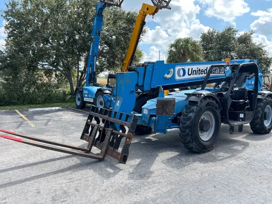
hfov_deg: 67.3
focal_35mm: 26
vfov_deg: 53.1
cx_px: 136
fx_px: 204
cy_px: 102
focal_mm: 5.7
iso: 50
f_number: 1.5
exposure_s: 1/1431
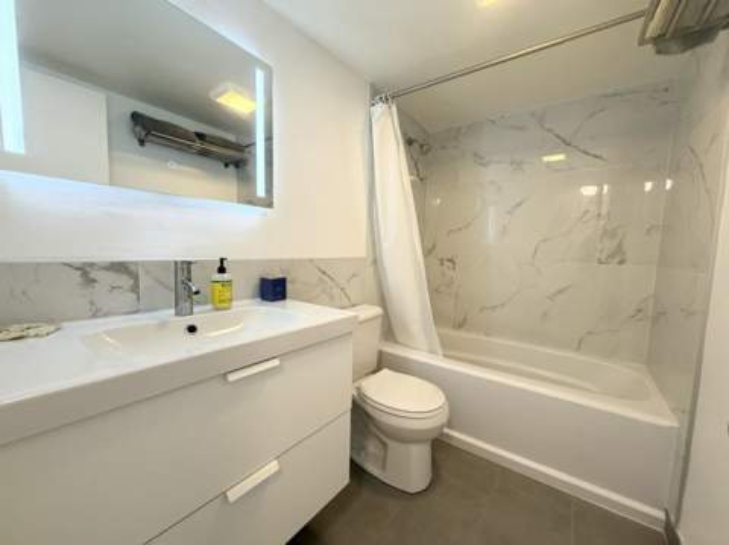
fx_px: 295
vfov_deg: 85.6
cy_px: 272
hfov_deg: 102.1
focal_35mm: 14
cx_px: 364
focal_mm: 2.22
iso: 200
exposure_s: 1/60
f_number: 2.2
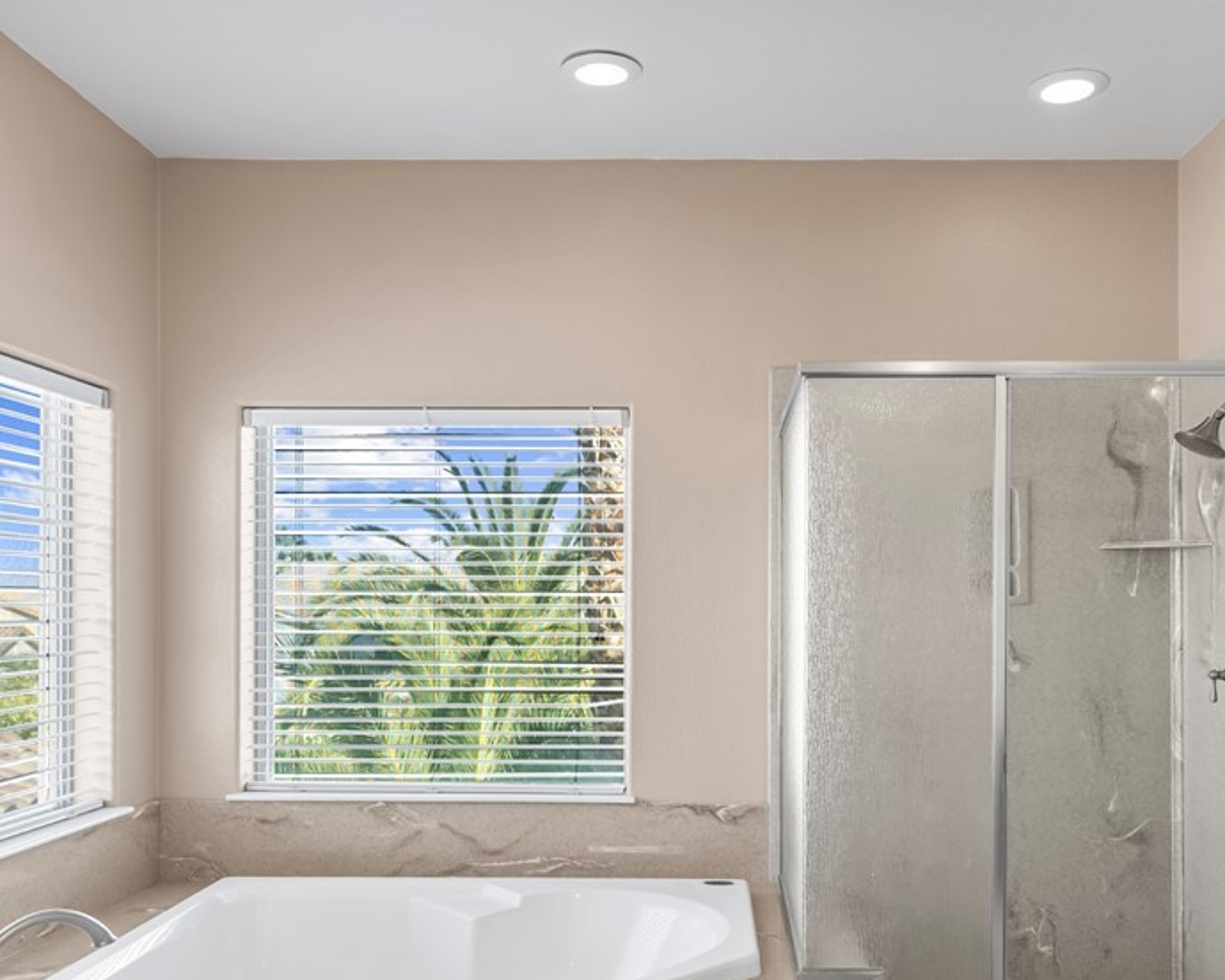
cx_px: 708
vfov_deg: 46.7
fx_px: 1124
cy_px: 605
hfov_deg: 56.9
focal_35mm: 31
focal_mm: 21
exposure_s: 1/400
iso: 400
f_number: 8
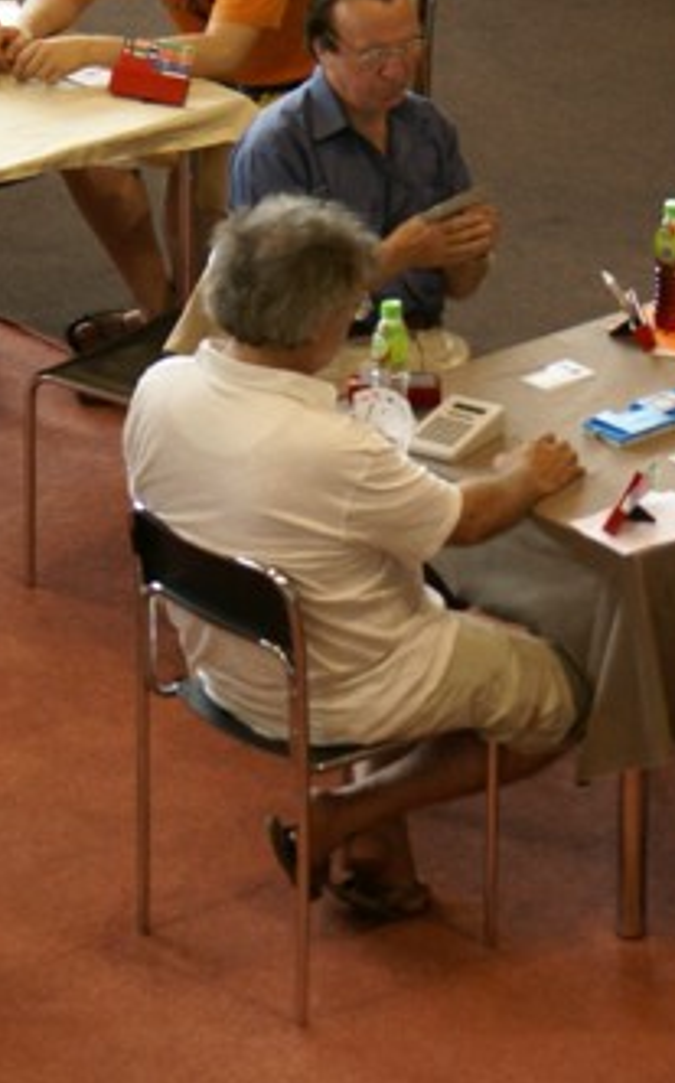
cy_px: 343
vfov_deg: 9.3
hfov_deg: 5.8
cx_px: 766
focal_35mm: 226
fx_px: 6664
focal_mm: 70
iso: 400
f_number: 5.6
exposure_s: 1/30
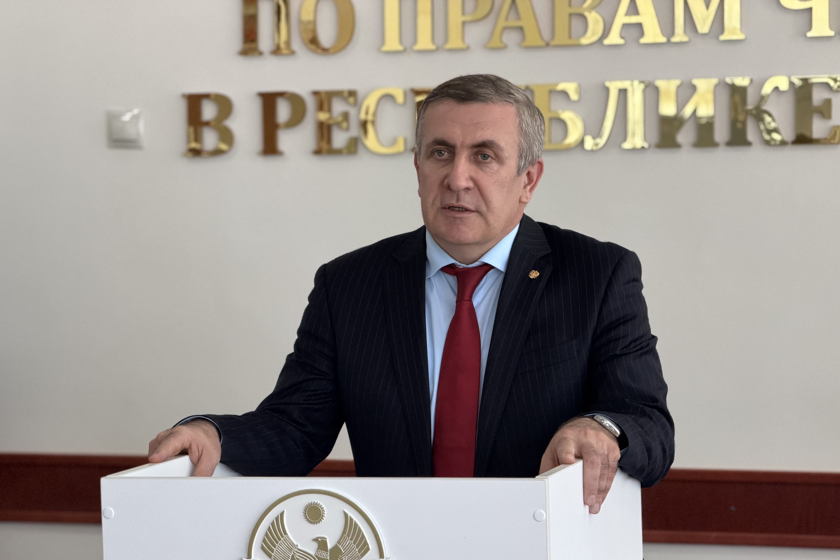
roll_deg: +1.1
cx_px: 417
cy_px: 334
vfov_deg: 12.3
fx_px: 2590
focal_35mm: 111
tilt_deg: -2.3
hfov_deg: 18.4
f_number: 2.8
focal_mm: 16.89
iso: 400
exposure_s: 1/105
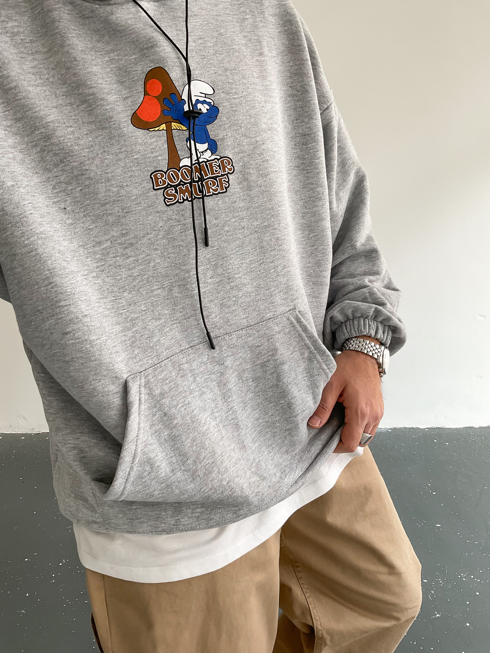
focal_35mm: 29
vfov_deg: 61.7
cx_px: 245
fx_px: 547
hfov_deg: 48.2
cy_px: 326
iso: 40
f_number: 1.8
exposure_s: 1/120
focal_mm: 3
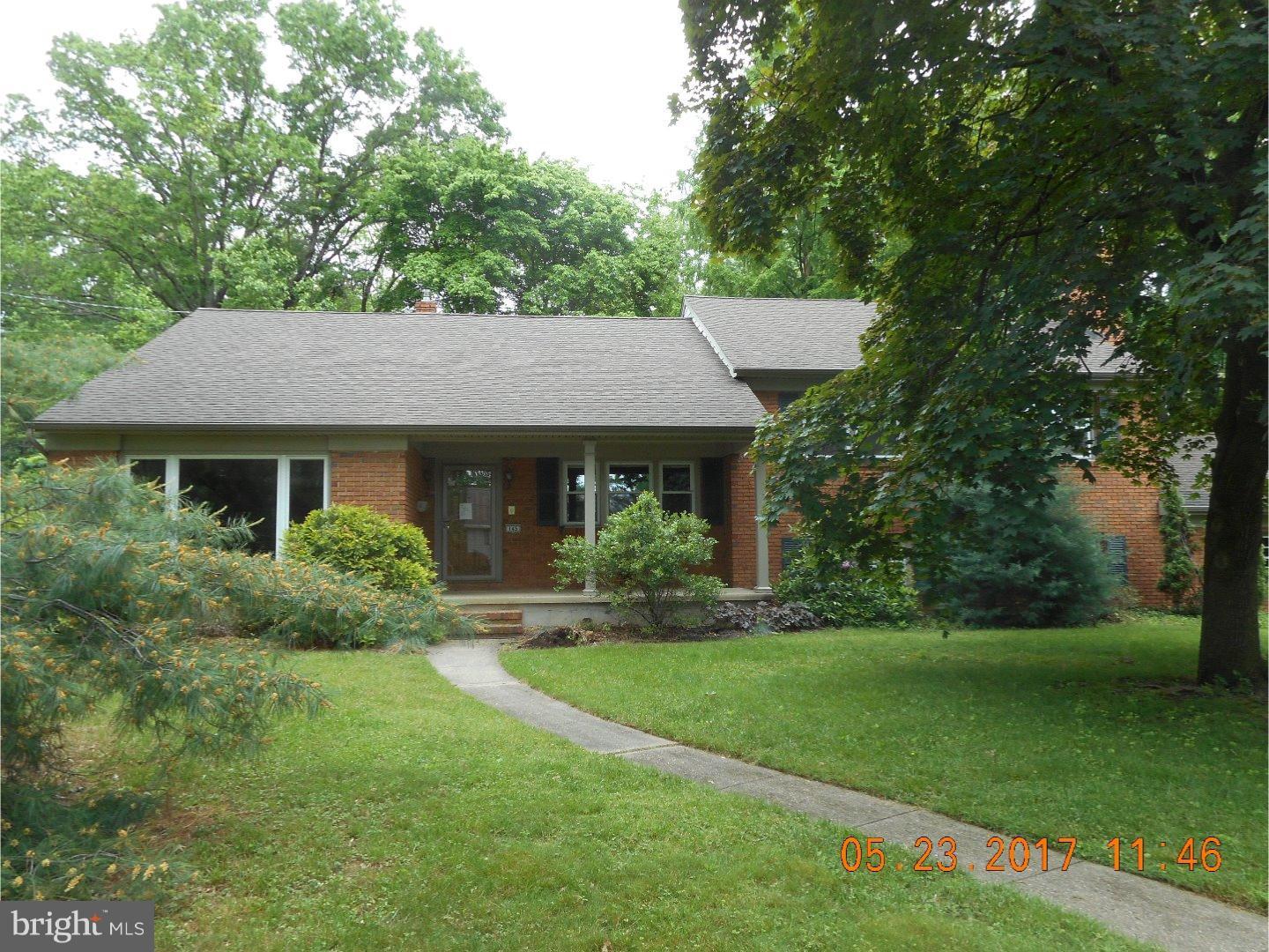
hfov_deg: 69.4
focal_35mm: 25
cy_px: 476
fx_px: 916
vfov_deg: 54.9
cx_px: 634
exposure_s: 1/100
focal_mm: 4.5
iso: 80
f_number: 3.7
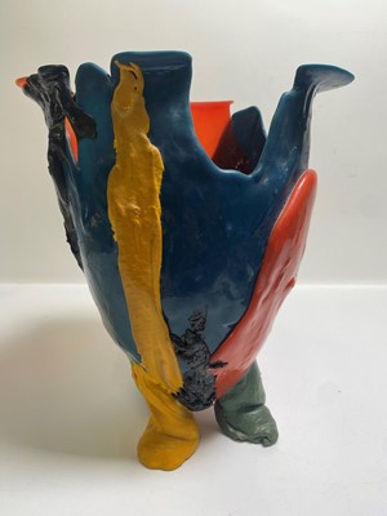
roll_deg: -0.1
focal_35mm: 26
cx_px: 194
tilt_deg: -15.9
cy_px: 258
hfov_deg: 53.1
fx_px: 388
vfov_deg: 67.3
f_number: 1.8
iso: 32
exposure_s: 1/118
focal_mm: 4.25
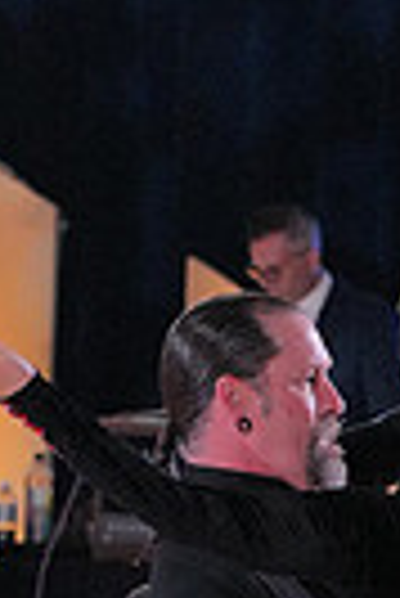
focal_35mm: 518
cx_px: 384
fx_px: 8610
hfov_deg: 2.7
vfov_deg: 4.0
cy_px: 760
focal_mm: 119
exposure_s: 1/400
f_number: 7.1
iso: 5000
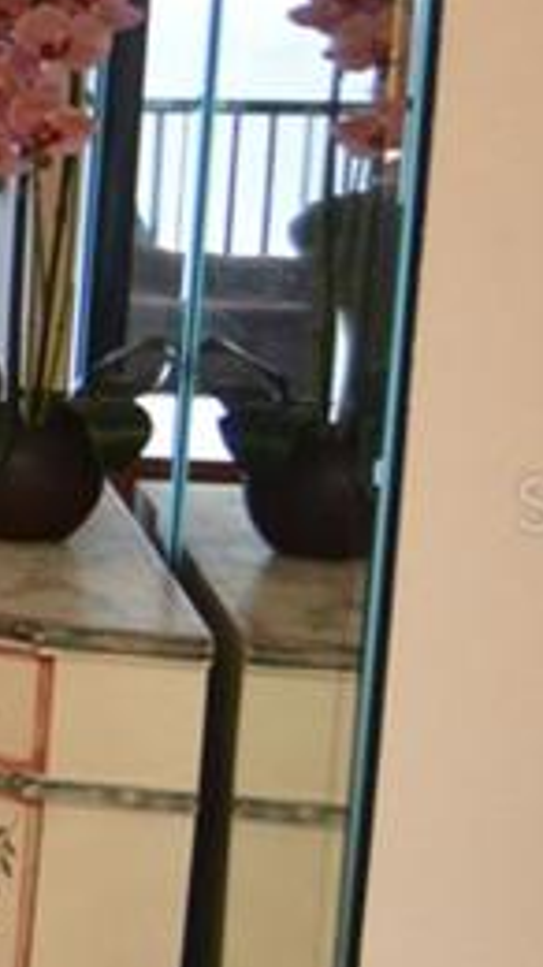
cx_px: -2127
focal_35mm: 116
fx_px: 2973
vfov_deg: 18.5
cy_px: 504
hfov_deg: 6.3
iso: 400
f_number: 4.5
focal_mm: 12
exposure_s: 1/80
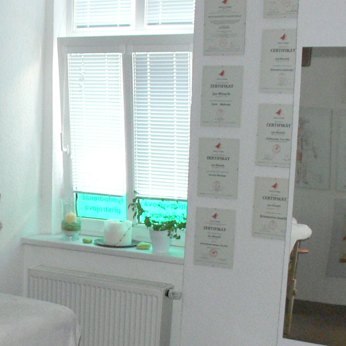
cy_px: 280
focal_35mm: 96
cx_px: 29
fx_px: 1086
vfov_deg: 17.9
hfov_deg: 17.8
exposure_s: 1/30
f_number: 2.8
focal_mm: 7.4
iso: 320
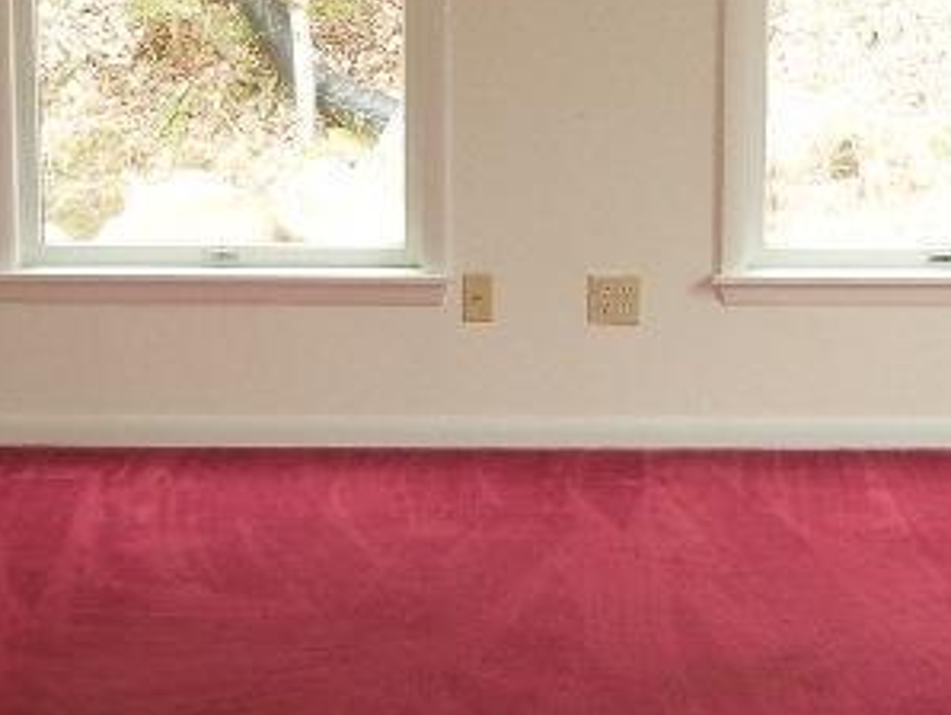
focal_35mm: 103
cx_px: 610
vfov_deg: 14.3
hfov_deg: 19.0
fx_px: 2832
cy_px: 211
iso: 167
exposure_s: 1/30
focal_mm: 5.4
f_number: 3.5
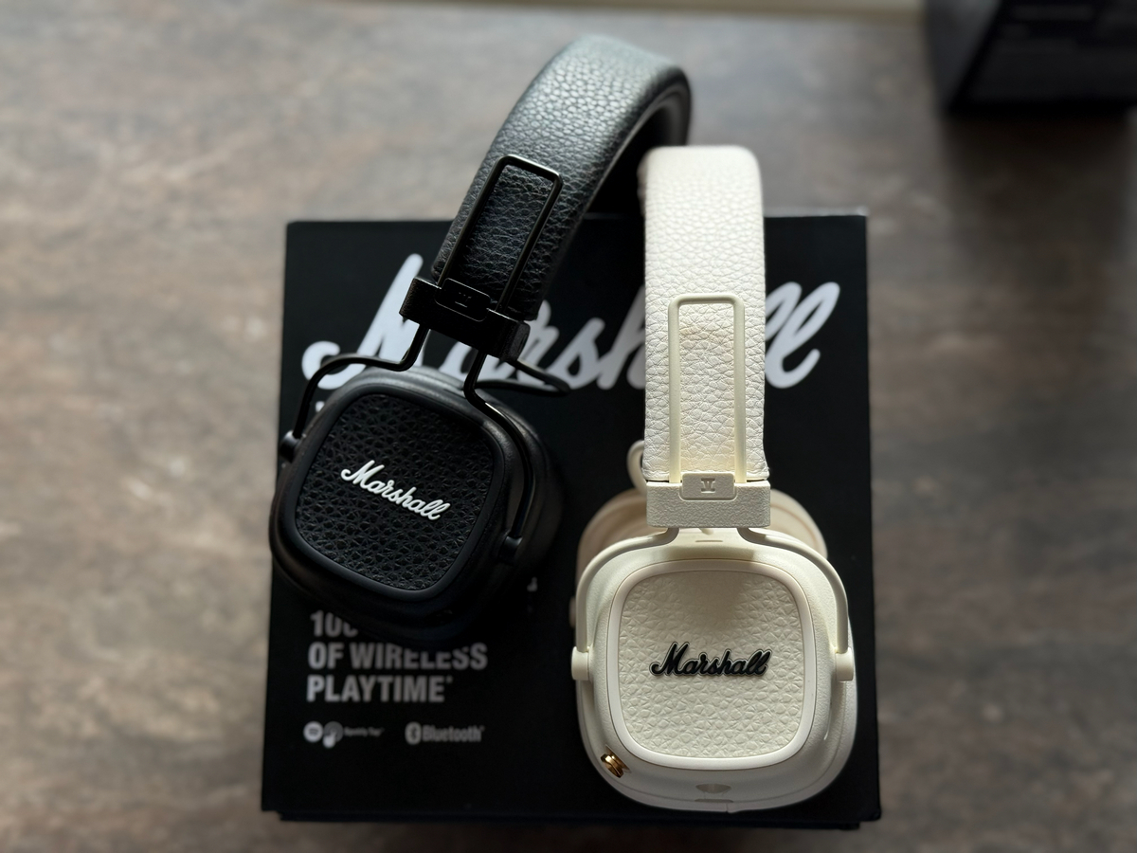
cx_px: 568
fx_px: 1577
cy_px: 426
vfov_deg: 30.3
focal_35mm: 48
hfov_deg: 39.7
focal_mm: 6.76
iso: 64
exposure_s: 1/411
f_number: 1.78
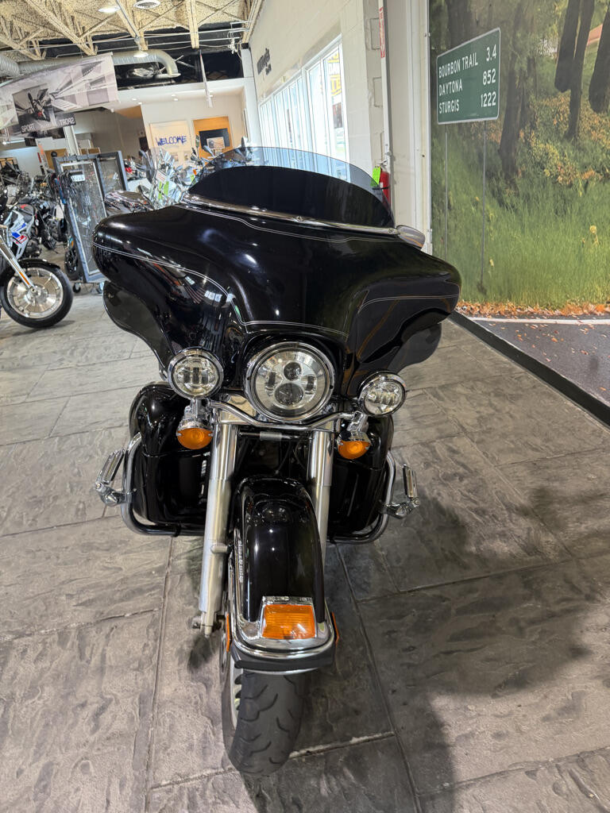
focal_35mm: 24
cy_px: 406
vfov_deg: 71.6
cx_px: 305
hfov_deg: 56.8
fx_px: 564
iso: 160
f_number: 1.78
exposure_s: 1/60
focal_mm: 6.76
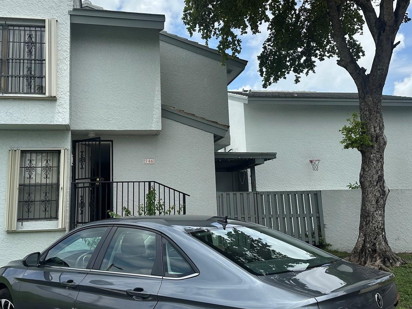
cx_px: 172
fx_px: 405
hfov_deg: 53.7
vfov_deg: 41.7
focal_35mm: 34
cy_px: 132
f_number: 1.78
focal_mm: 6.86
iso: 80
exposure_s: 1/4348
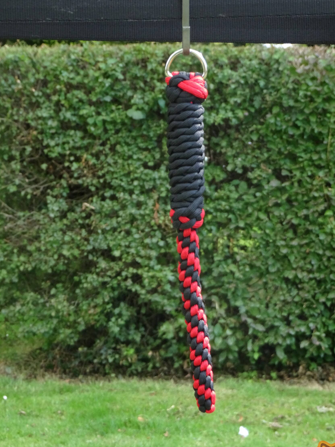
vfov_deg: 17.7
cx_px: 187
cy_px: 257
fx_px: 1432
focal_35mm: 111
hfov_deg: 13.3
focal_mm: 16.46
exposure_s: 1/100
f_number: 5
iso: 250
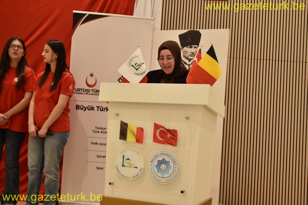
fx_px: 347
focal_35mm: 40
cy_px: 102
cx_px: 154
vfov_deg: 33.0
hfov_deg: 47.9
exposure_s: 1/80
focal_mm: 27
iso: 400
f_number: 4.5
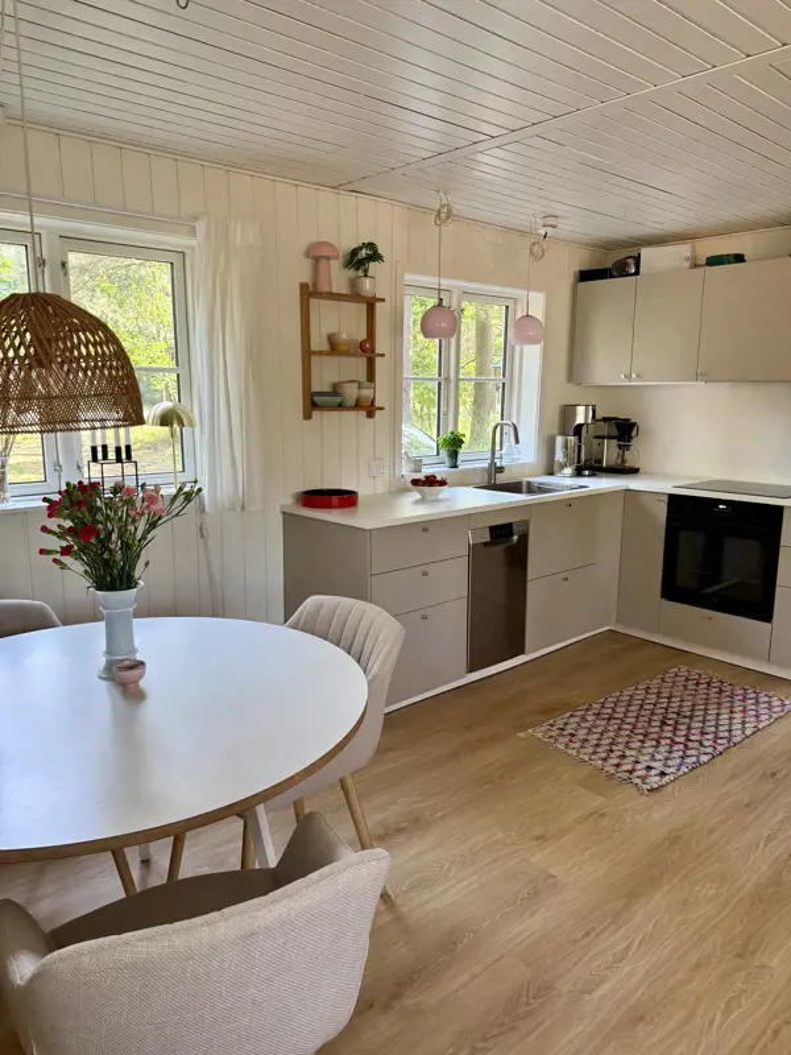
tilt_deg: -9.6
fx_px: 731
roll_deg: -0.5
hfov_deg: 56.8
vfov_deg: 71.6
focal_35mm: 24
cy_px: 528
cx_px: 396
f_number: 1.78
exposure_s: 1/121
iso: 200
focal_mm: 6.76
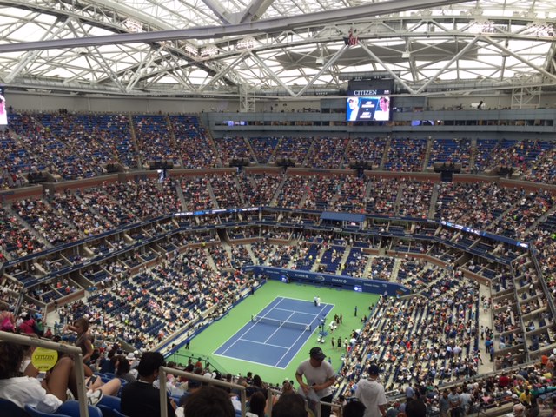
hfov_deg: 61.7
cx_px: 278
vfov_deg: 48.2
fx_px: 466
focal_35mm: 29
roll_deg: -1.4
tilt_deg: -9.6
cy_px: 208
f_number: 2.2
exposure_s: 1/60
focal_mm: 4.15
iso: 32
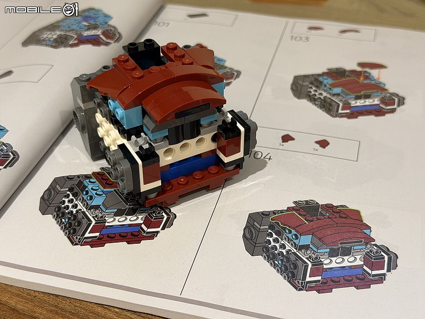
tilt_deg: -37.6
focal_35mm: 48
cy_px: 160
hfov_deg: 39.7
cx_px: 212
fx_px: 589
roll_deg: +0.6
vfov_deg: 30.3
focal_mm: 6.76
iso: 250
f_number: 1.78
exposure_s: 1/60
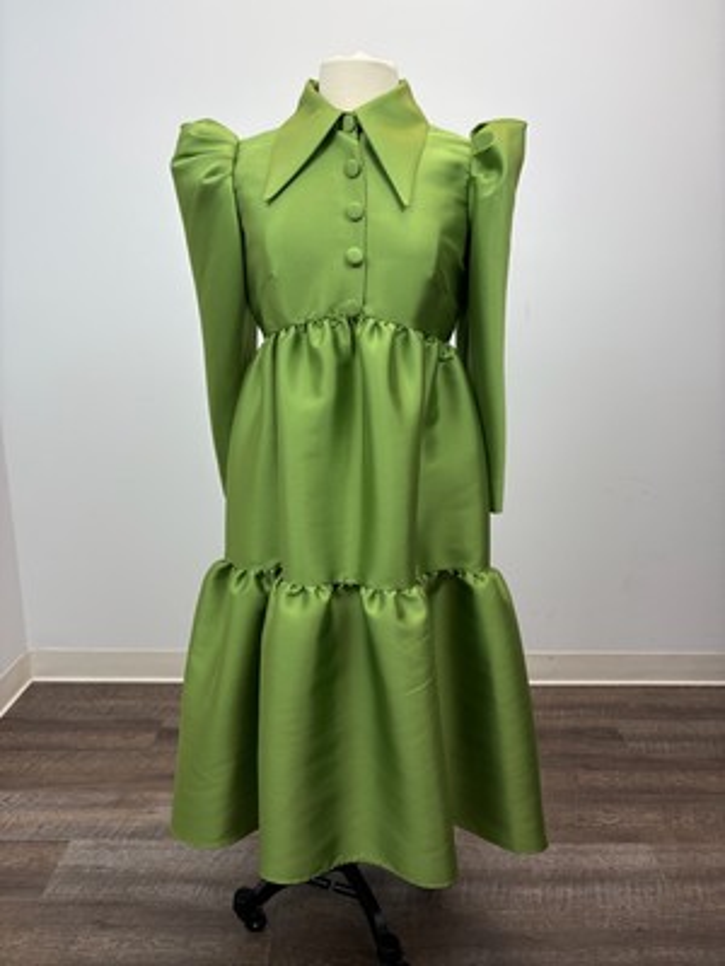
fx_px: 726
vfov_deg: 67.3
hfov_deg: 53.1
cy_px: 483
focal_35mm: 26
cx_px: 362
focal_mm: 5.96
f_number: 1.6
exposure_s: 1/205
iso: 40
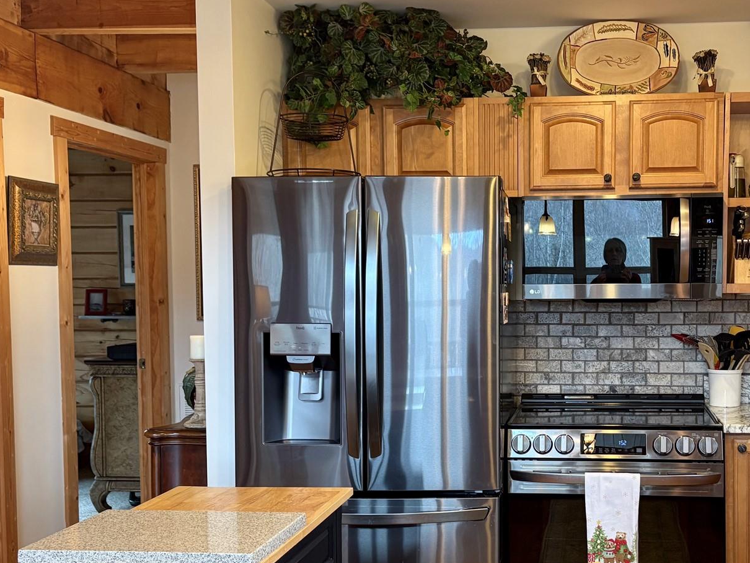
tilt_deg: -2.5
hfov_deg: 42.1
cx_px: 523
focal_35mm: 44
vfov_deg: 32.8
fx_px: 954
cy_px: 324
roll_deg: +1.1
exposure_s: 1/60
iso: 160
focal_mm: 5.96
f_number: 1.6
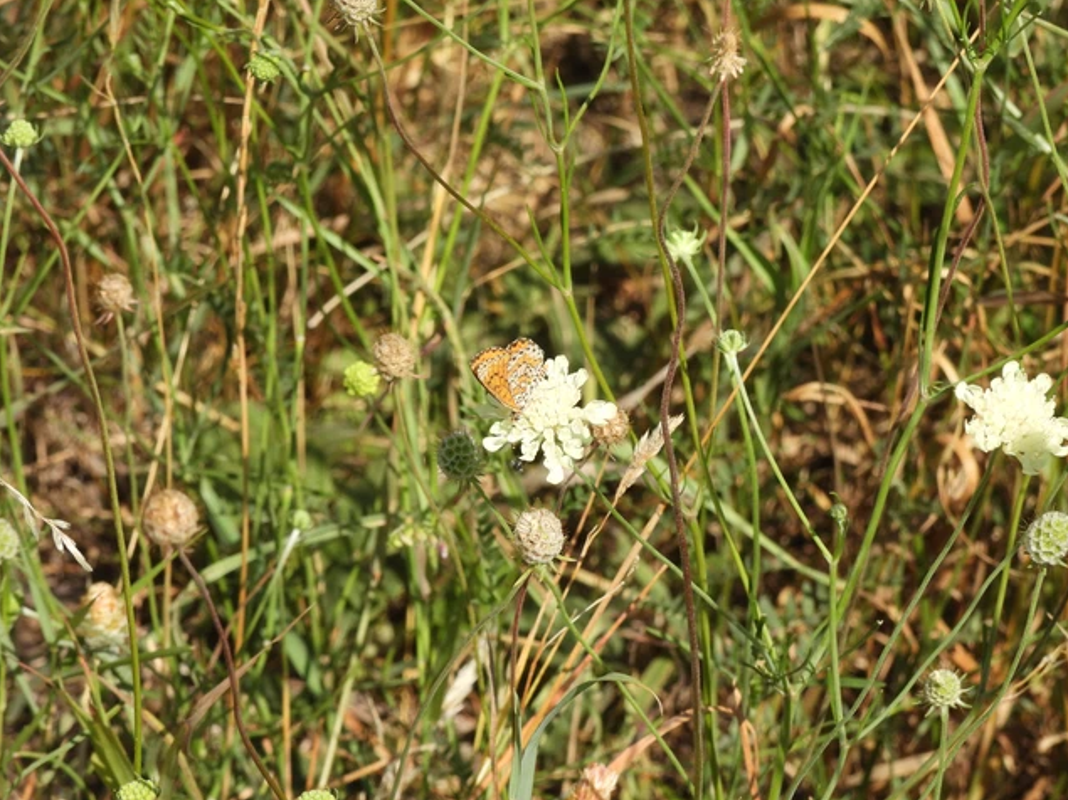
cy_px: 398
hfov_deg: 7.6
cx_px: 535
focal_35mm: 262
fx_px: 8082
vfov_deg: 5.7
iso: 100
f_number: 6.3
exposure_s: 1/320
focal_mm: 46.4
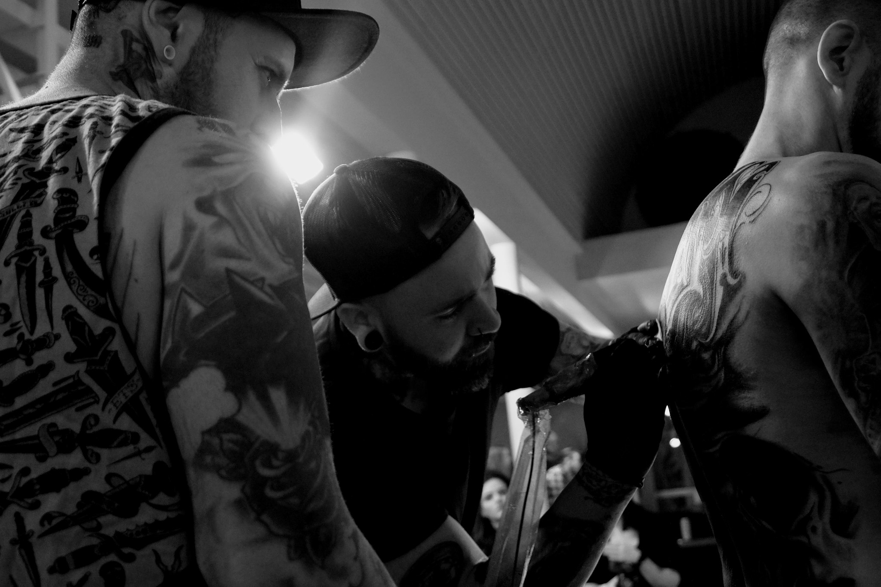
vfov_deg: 36.8
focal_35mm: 36
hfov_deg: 53.1
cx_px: 440
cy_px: 294
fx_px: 881
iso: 800
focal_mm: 24
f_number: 4
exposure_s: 1/30
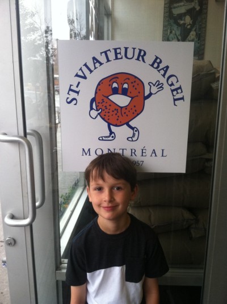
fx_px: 307
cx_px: 114
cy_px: 152
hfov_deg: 40.6
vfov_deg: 52.7
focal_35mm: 35
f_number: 2.8
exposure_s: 1/120
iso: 125
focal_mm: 3.85
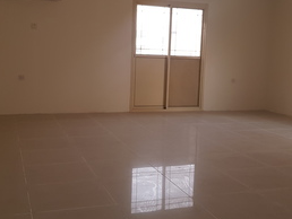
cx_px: 154
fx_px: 388
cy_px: 99
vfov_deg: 31.5
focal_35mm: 46
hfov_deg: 41.2
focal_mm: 4.2
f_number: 1.7
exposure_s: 1/40
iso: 100
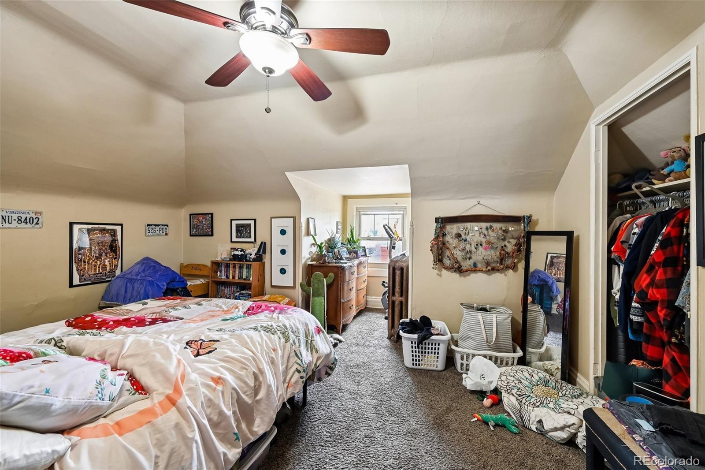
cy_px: 235
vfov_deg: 81.2
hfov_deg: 104.3
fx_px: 274
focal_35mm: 14
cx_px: 352
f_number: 10
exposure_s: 1/2
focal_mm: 14
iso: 250
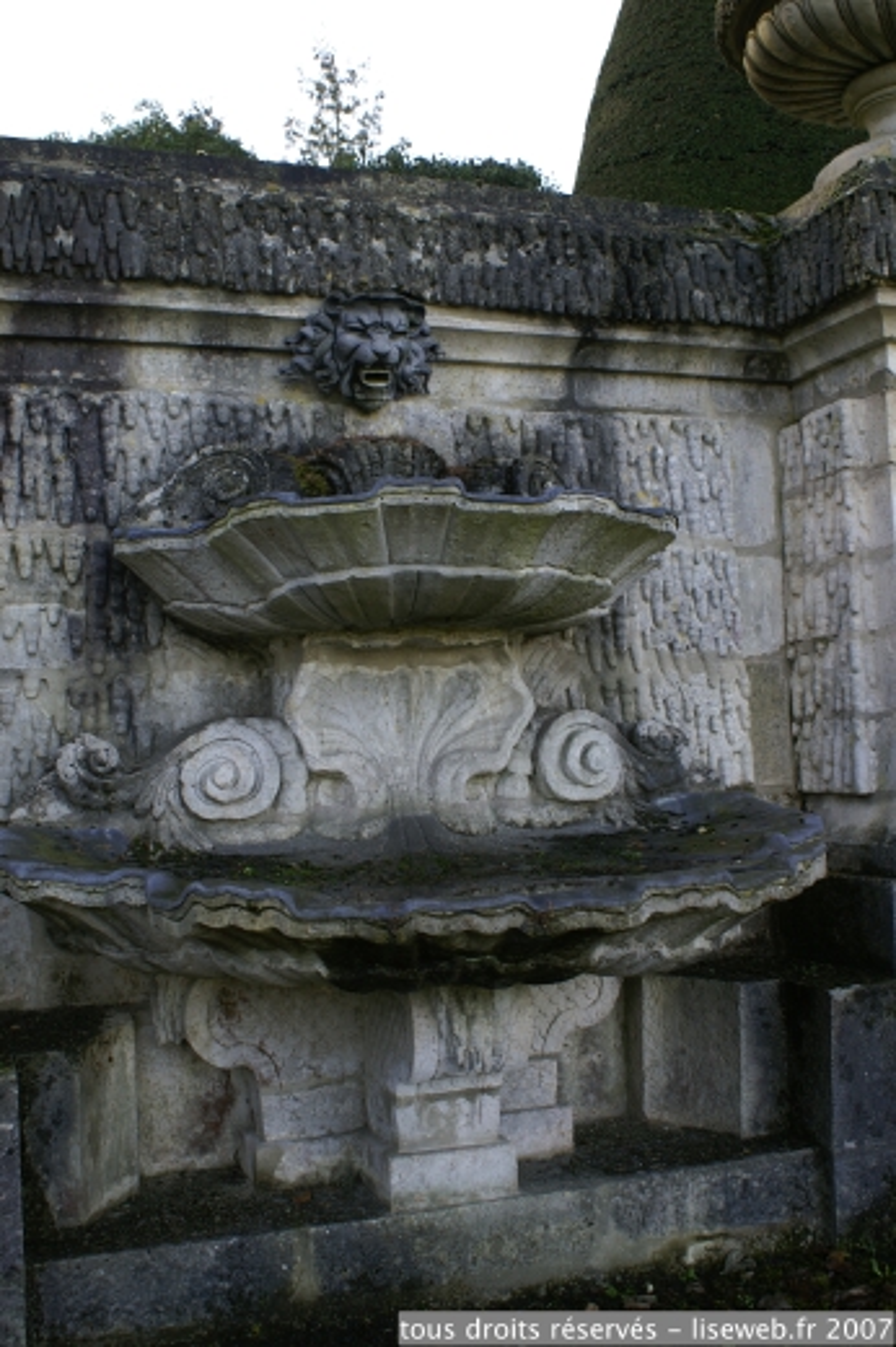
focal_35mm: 36
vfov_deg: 53.2
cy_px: 674
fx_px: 1346
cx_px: 448
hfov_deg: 36.8
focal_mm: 24
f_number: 5.6
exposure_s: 1/60
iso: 100
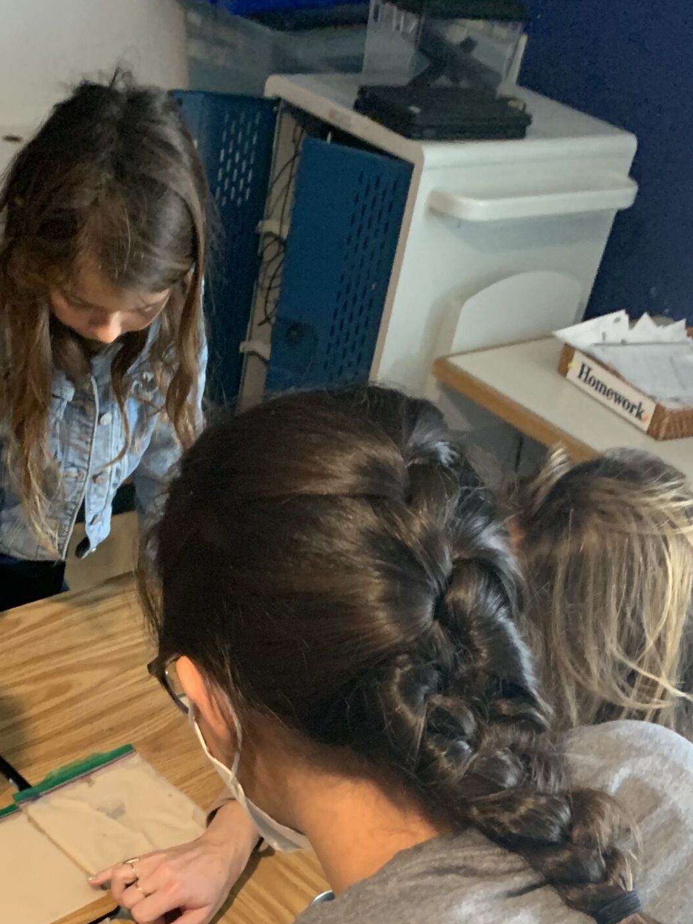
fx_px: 1255
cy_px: 814
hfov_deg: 30.7
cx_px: 232
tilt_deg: -44.5
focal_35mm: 47
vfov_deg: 38.0
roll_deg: -7.2
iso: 400
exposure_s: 1/53
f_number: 1.8
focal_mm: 4.25
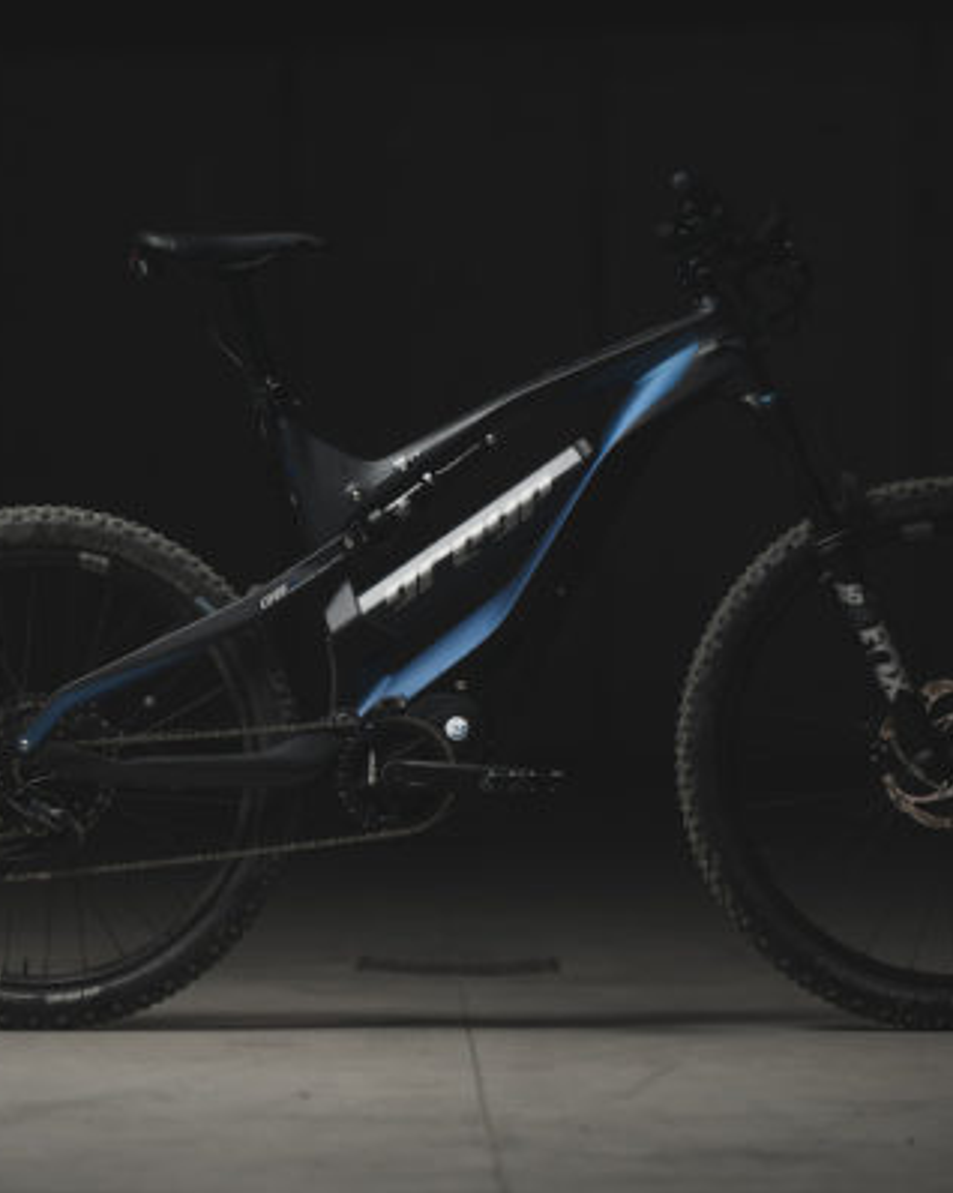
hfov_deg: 8.1
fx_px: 6739
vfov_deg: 10.1
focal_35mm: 191
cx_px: 494
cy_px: 596
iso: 100
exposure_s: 1/160
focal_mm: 135
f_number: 2.8
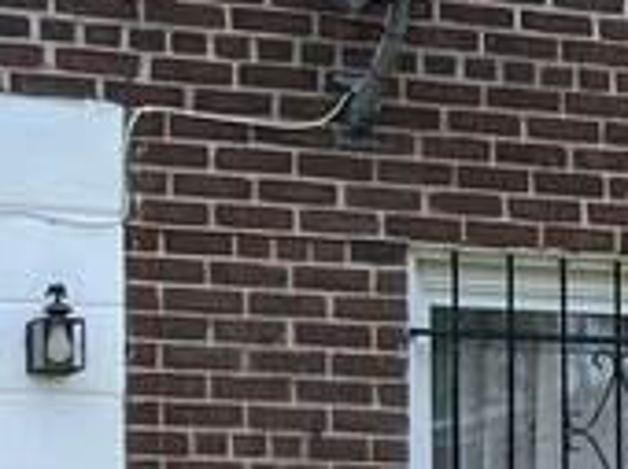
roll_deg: +2.0
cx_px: 706
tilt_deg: +4.1
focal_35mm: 196
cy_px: 506
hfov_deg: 10.0
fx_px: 3551
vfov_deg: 7.5
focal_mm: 5.7
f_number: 1.5
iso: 50
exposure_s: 1/1779
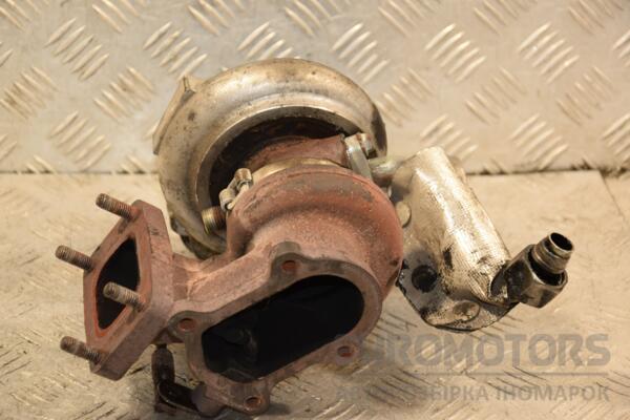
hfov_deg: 19.5
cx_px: 315
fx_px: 1837
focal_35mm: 105
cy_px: 210
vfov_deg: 13.0
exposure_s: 1/100
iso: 800
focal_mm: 70
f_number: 5.3
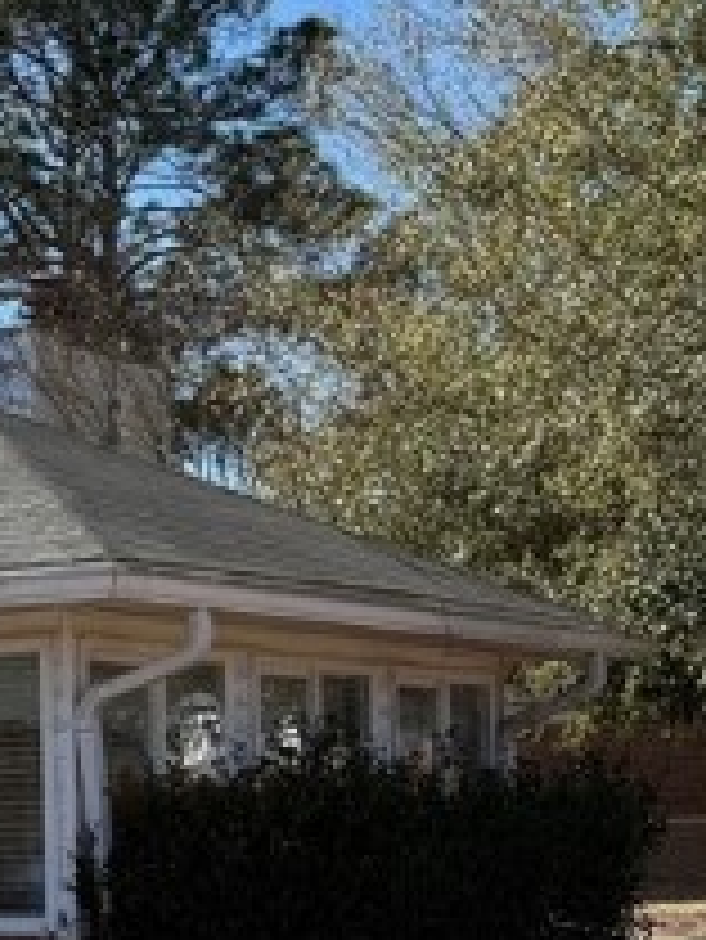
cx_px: -40
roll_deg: +1.0
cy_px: 747
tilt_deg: +1.7
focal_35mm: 88
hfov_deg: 16.4
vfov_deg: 22.0
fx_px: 2391
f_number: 1.78
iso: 80
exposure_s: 1/2907
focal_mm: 6.76
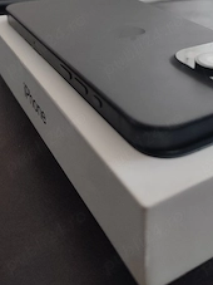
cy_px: 60
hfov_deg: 32.0
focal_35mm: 44
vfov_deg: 41.3
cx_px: 168
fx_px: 361
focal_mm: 6.04
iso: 290
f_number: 1.9
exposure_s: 1/33
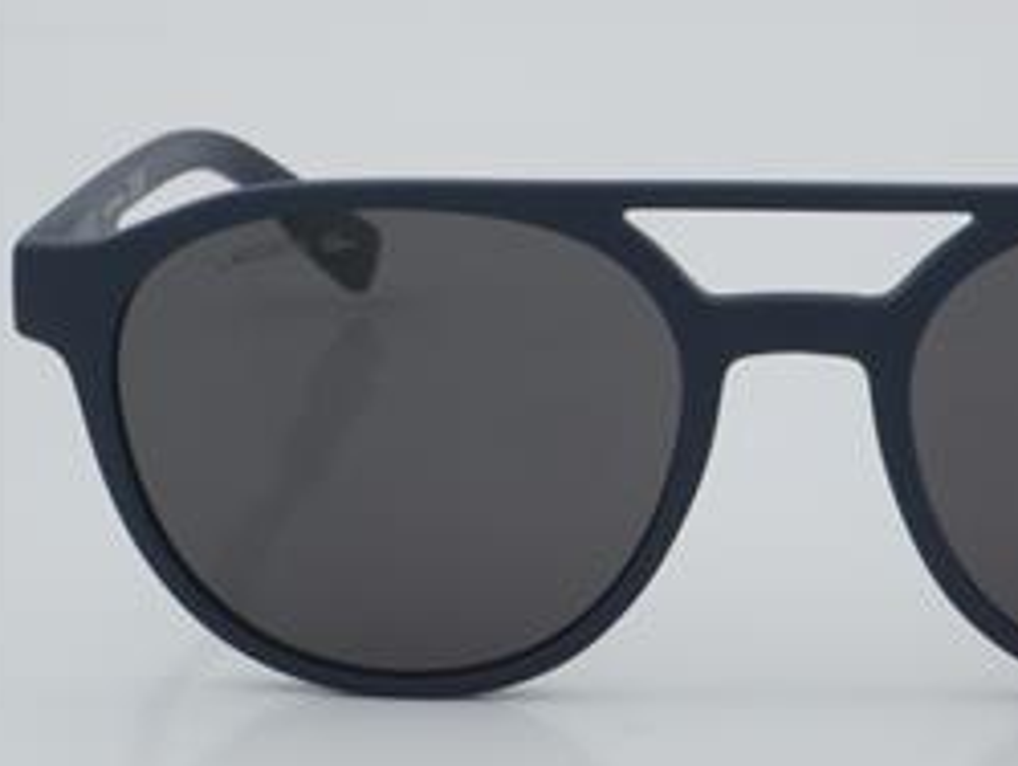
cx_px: 786
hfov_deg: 15.5
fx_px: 3732
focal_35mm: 127
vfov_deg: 11.7
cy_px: 436
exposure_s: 1/4
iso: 100
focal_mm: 55
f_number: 32
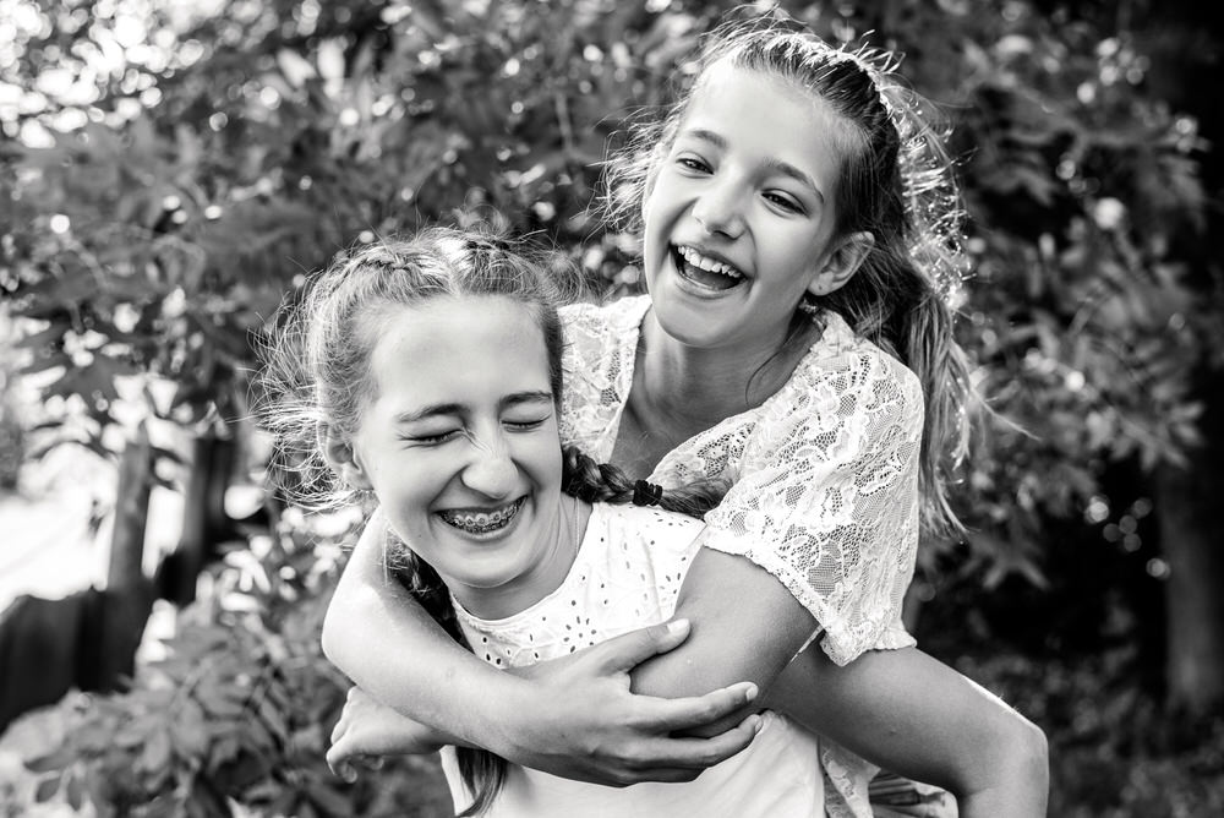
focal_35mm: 50
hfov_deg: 39.6
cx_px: 612
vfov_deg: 27.0
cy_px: 409
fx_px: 1701
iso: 320
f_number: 4
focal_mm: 50
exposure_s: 1/500
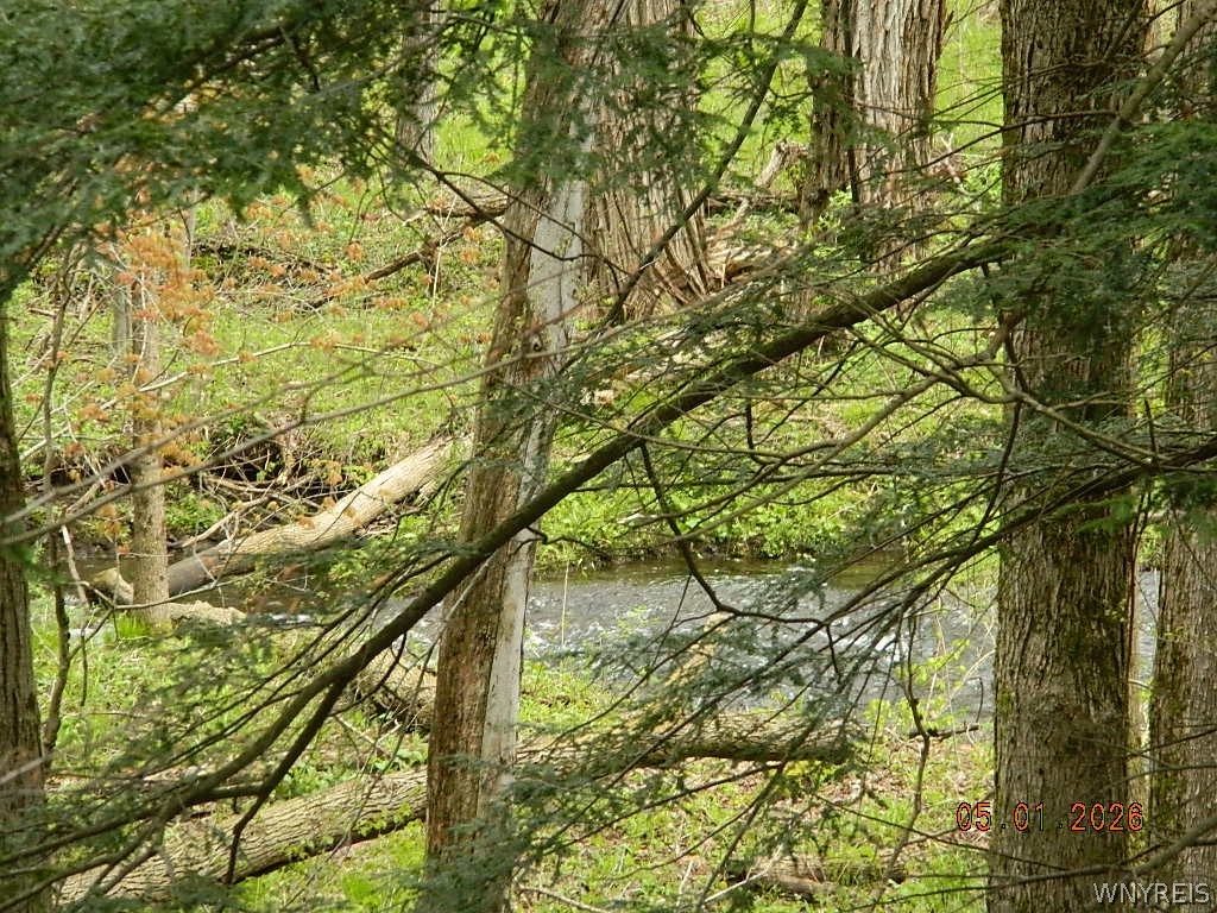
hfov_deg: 9.0
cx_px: 608
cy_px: 456
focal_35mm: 221
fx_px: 7770
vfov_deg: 6.7
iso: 400
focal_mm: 39.7
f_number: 5.4
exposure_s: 1/200
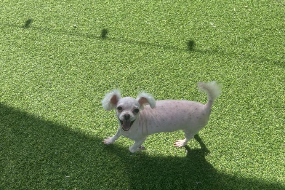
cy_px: 56
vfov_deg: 35.4
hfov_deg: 51.9
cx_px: 142
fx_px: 293
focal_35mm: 37
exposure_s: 1/1934
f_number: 1.5
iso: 50
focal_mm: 5.7
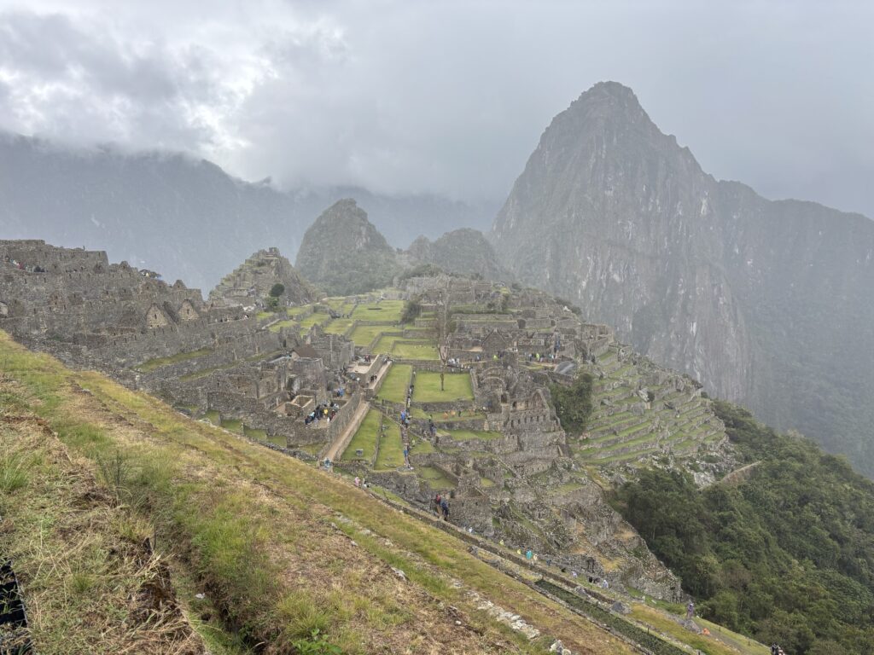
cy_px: 328
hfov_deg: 67.3
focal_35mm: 26
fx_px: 656
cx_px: 437
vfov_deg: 53.1
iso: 50
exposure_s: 1/775
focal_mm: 5.96
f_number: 1.6
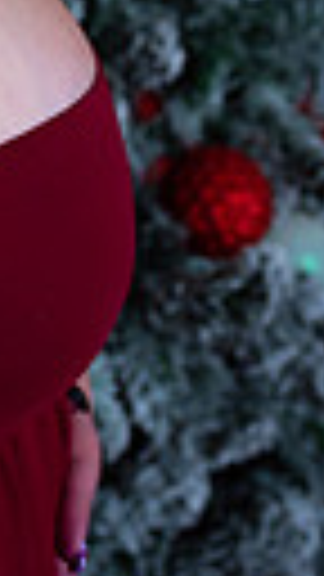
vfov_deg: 14.9
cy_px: -396
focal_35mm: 129
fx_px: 1970
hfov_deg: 9.0
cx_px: -279
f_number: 5
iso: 100
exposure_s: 1/800
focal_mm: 35
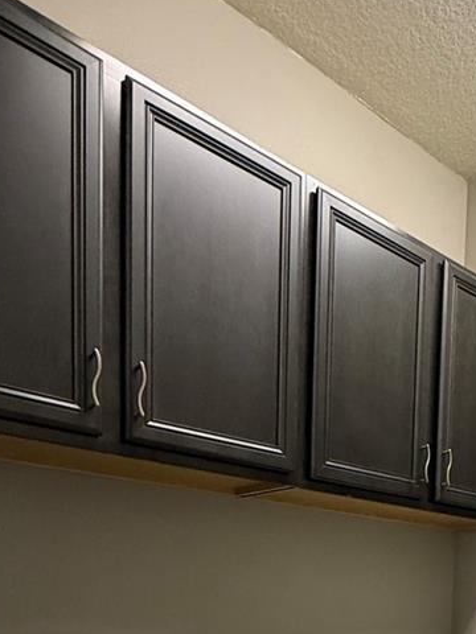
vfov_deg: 44.0
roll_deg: -2.3
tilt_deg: -3.5
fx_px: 642
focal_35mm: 35
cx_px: 411
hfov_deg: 38.4
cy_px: 650
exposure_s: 1/60
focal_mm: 2.22
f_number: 2.2
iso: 500
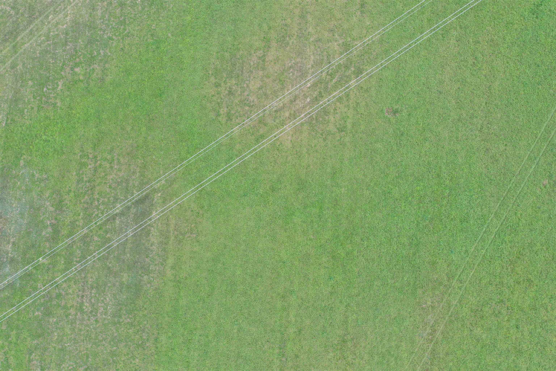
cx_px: 278
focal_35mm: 28
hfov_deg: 65.5
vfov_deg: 46.4
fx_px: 432
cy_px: 186
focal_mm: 10.26
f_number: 4
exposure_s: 1/120
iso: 100
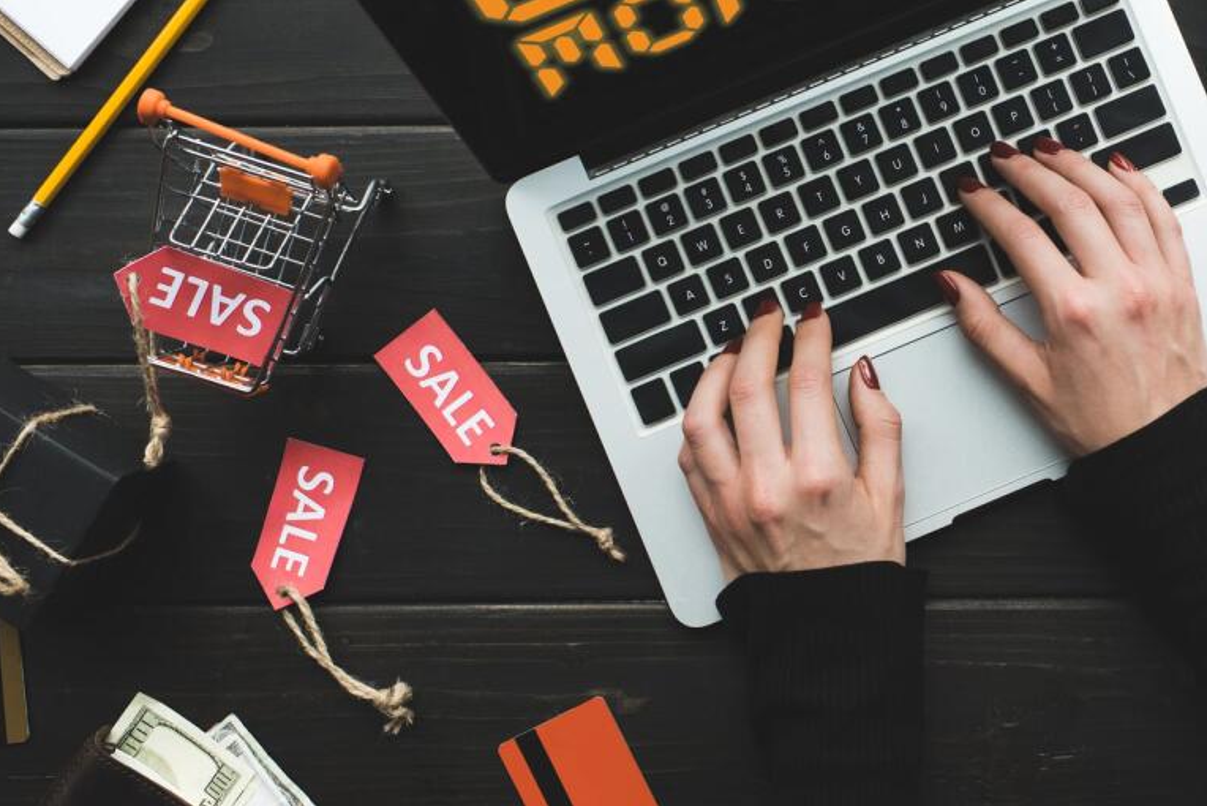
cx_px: 893
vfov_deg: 24.6
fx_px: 1845
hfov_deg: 35.5
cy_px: 303
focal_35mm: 55
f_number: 8
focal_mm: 35
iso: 200
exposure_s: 1/15
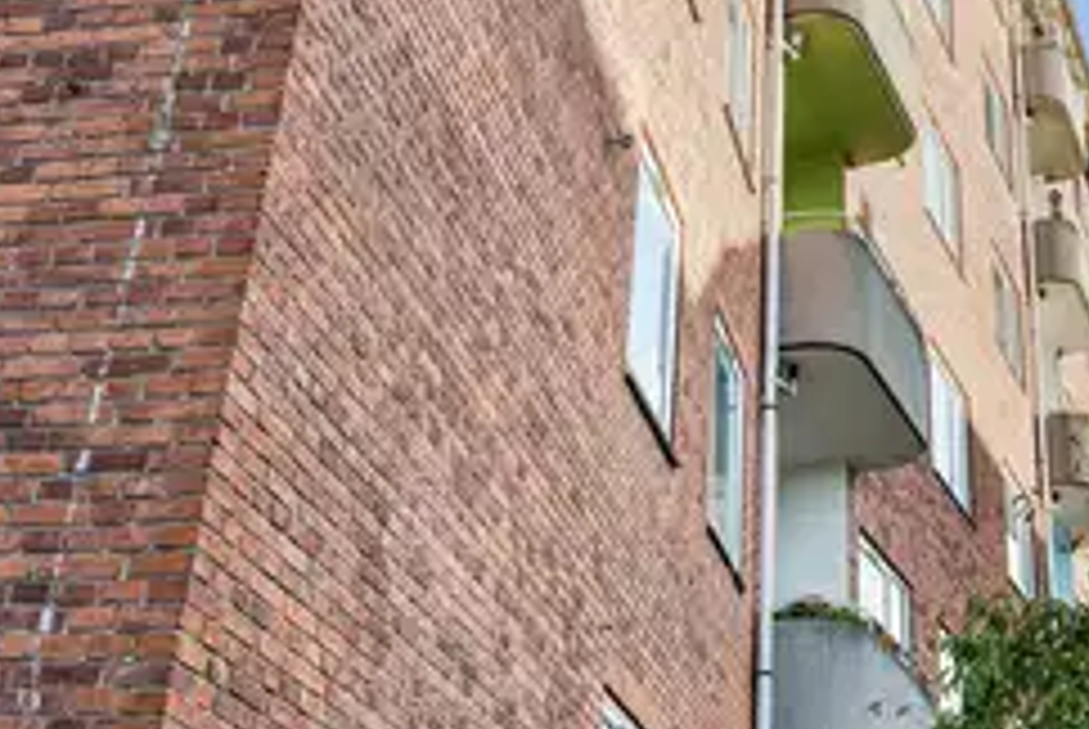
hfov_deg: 38.0
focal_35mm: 52
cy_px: 148
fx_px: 1575
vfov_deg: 25.6
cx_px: 662
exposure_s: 1/500
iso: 400
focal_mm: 30
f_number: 6.3
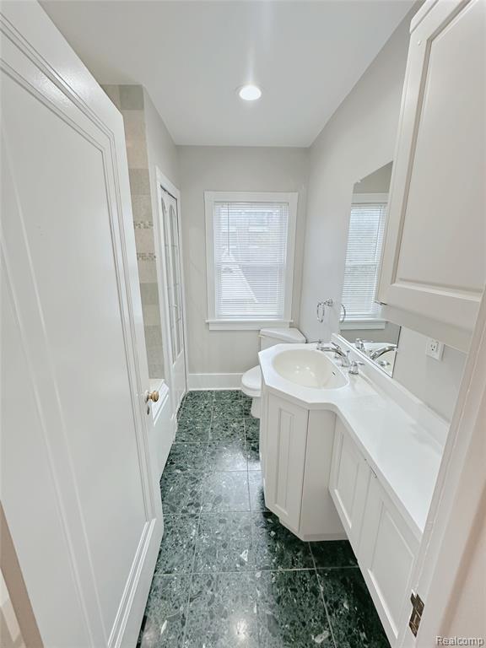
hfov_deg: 85.7
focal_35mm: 14
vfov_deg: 102.1
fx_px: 262
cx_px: 243
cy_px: 324
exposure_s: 1/120
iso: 250
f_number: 2.2
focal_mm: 2.22
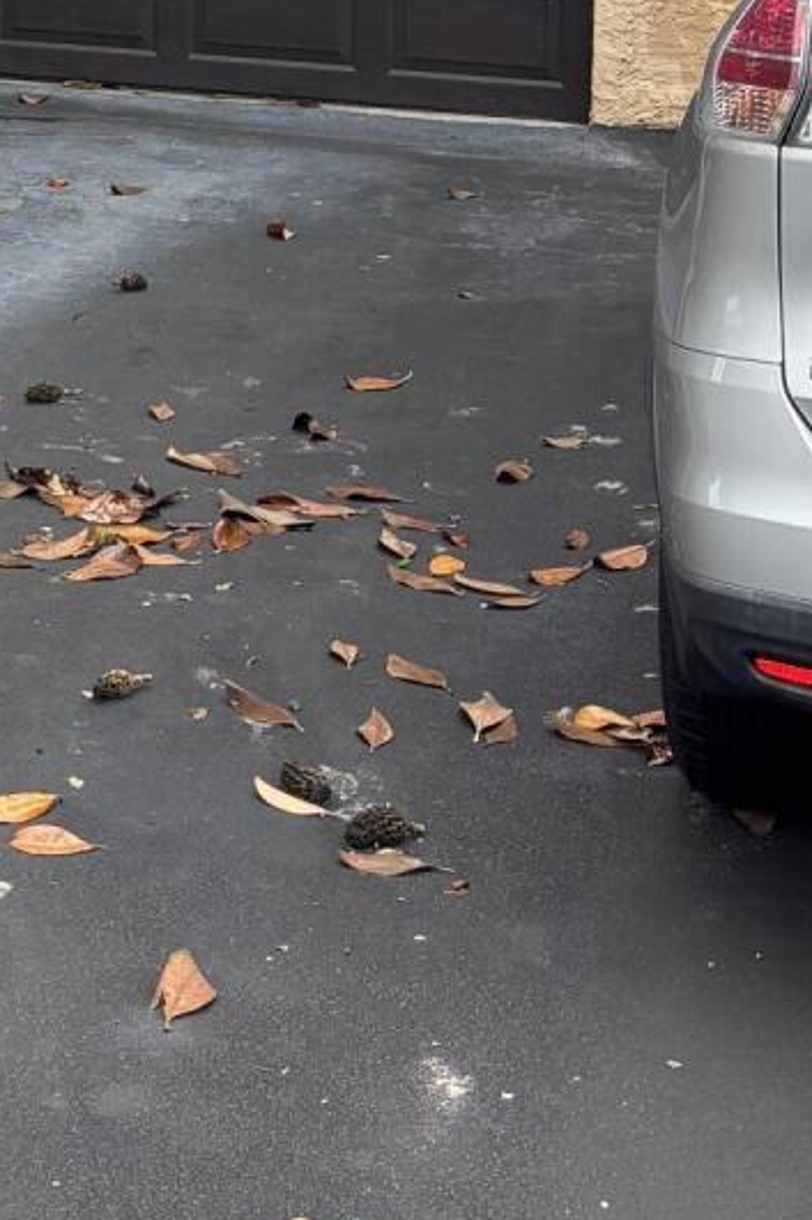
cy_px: -582
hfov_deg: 12.9
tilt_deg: +2.3
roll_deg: -2.0
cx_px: -271
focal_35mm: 102
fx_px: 3453
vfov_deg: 18.0
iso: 50
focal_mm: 5.96
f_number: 1.6
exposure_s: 1/481
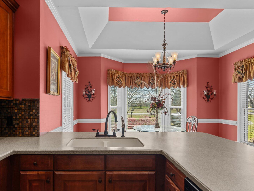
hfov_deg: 74.3
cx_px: 109
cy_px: 103
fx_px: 166
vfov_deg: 59.5
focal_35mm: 23
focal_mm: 16.5
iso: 250
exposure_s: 1/4
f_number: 8
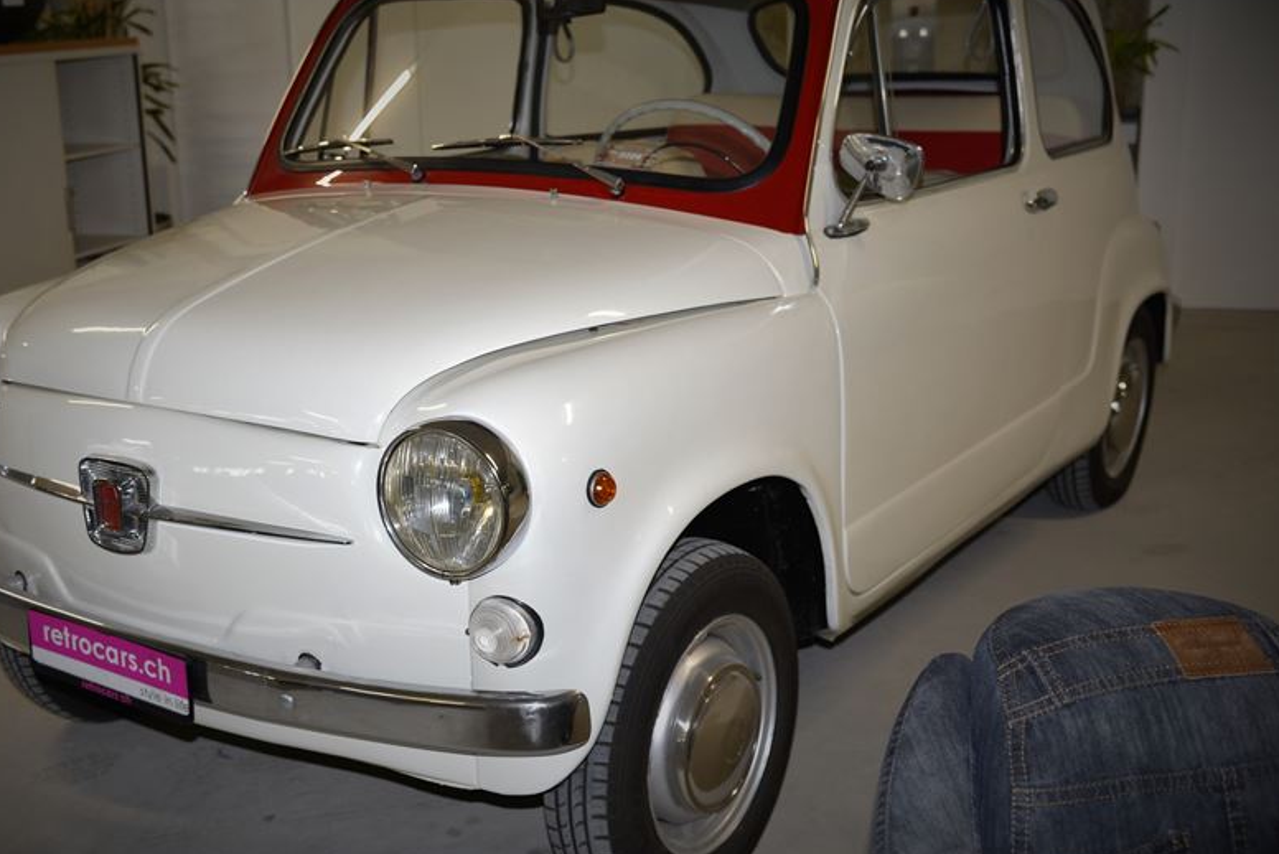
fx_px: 1493
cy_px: 399
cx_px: 508
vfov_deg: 31.9
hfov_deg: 46.1
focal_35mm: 42
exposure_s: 1/60
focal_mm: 34
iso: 400
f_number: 4
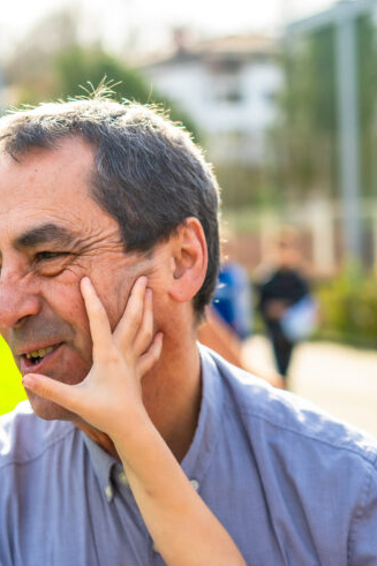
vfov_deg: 27.3
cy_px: 423
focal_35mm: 73
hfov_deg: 18.5
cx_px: 290
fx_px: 1147
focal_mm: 35
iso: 100
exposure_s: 1/1000
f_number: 2
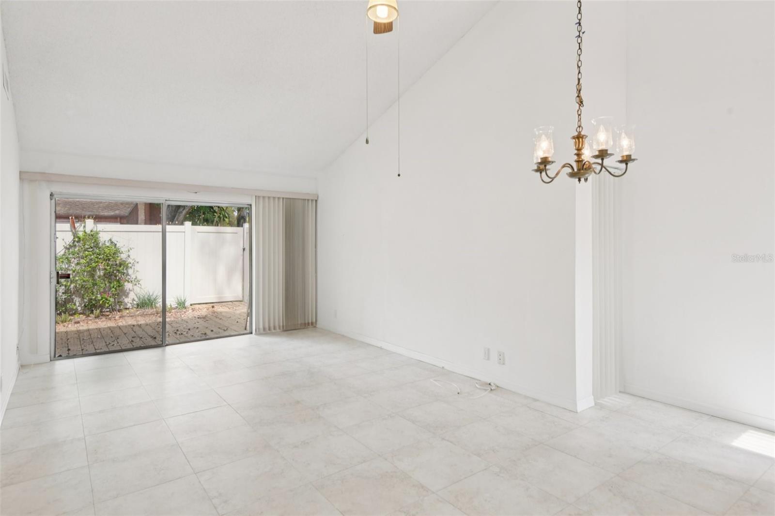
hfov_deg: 86.9
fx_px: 409
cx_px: 388
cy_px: 258
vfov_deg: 64.5
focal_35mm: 19
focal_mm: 19
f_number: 8
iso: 400
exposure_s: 1/200
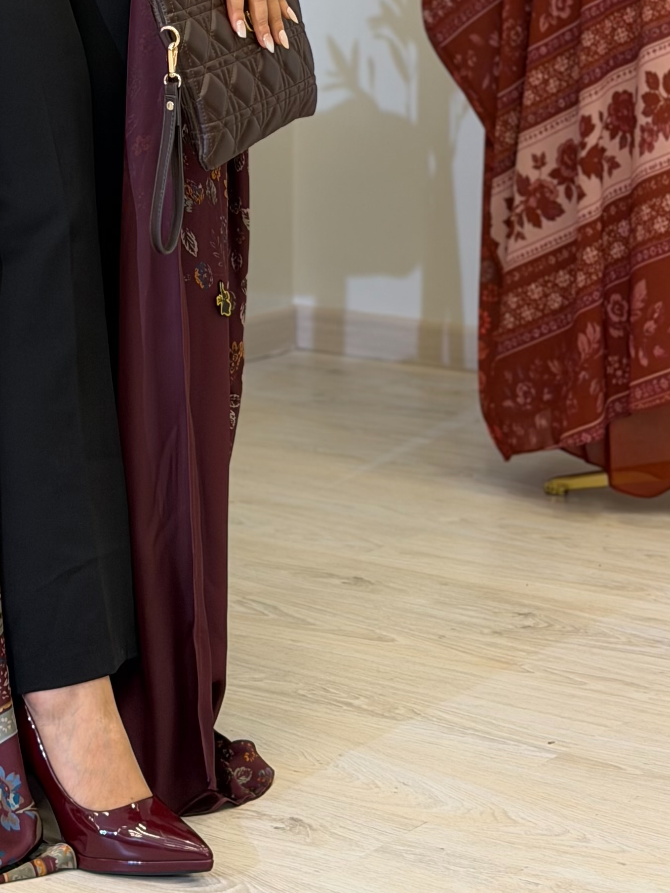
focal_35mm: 107
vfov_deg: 17.8
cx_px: 116
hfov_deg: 13.8
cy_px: -57
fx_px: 2761
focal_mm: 6.76
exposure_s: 1/121
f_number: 1.78
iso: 50
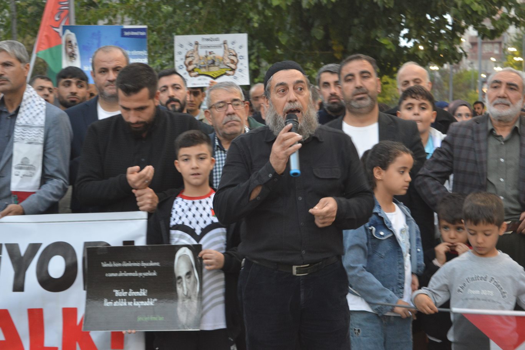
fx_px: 1203
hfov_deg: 24.6
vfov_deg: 16.5
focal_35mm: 82
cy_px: 175
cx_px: 262
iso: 720
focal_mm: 55
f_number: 5.6
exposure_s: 1/15
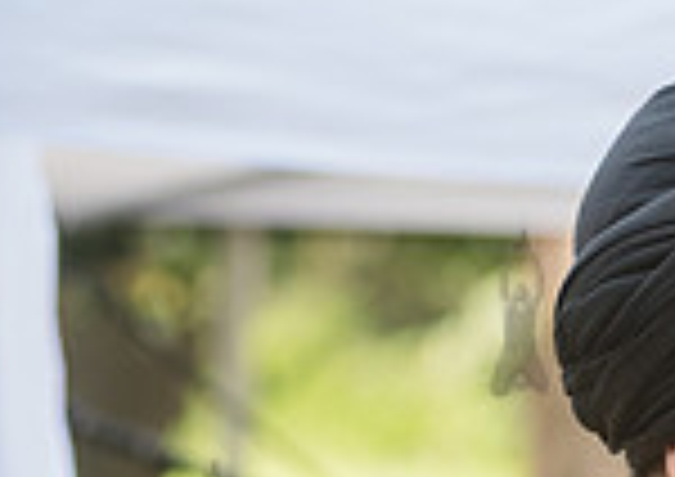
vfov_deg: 3.3
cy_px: 542
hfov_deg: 4.6
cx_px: 1213
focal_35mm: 435
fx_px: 8309
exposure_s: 1/500
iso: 500
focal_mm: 105
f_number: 4
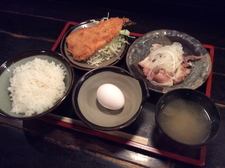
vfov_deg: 44.1
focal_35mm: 32
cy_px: 84
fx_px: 208
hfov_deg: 56.9
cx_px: 112
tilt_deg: -58.4
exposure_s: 1/24
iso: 200
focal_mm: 3.3
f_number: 2.4
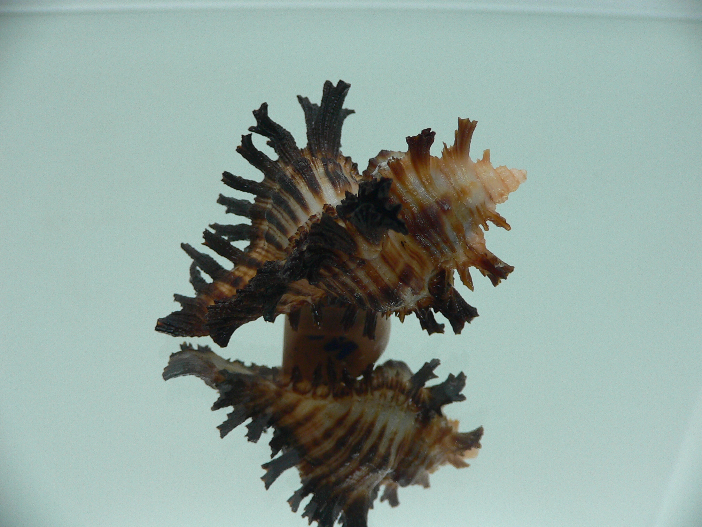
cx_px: 351
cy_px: 264
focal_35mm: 35
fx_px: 710
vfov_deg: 40.7
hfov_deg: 52.6
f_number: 2.8
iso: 100
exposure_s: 1/60
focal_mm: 4.6
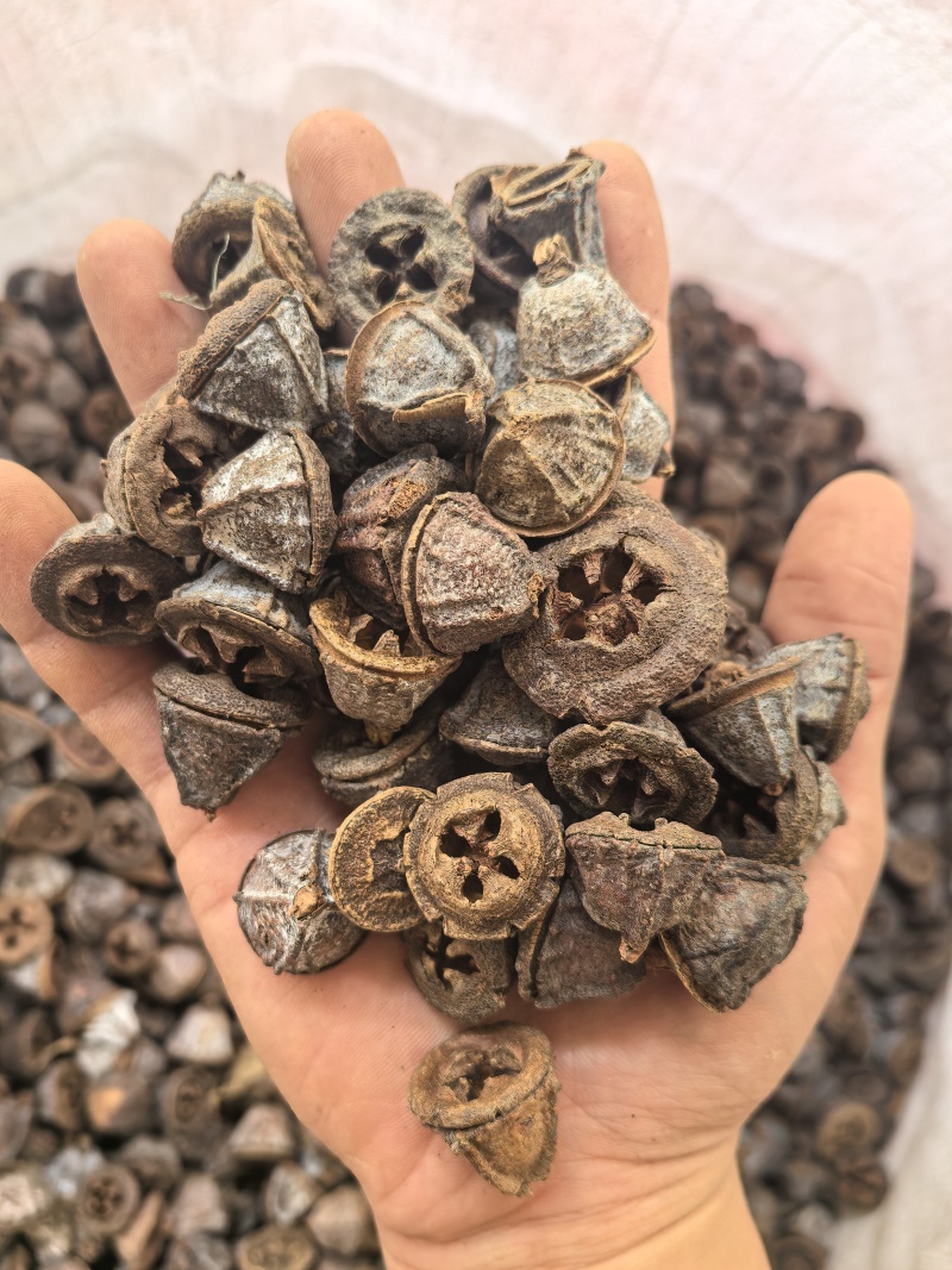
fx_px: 990
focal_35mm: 27
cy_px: 635
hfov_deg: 51.3
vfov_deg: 65.3
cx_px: 476
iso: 80
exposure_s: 1/100
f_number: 2
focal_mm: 5.75
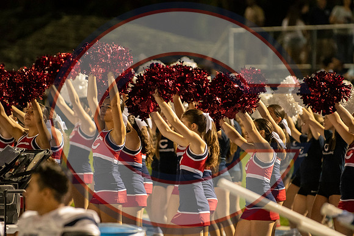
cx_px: 177
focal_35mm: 300
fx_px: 2951
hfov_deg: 6.9
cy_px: 118
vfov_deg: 4.6
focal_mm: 200
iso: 10000
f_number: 2.8
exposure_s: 1/1250
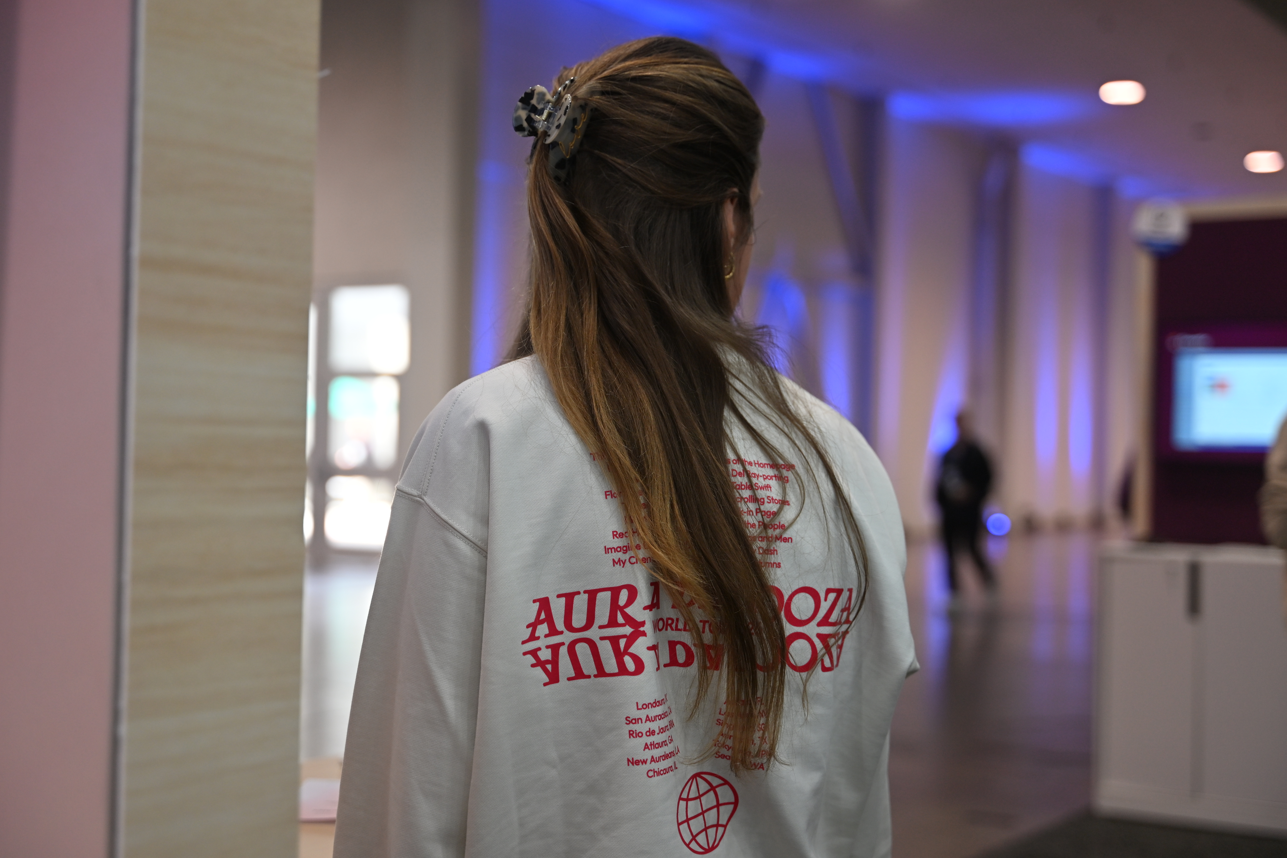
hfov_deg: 39.6
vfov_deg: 27.0
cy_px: 429
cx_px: 644
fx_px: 1787
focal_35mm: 50
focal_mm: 50
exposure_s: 1/160
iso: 400
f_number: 2.8
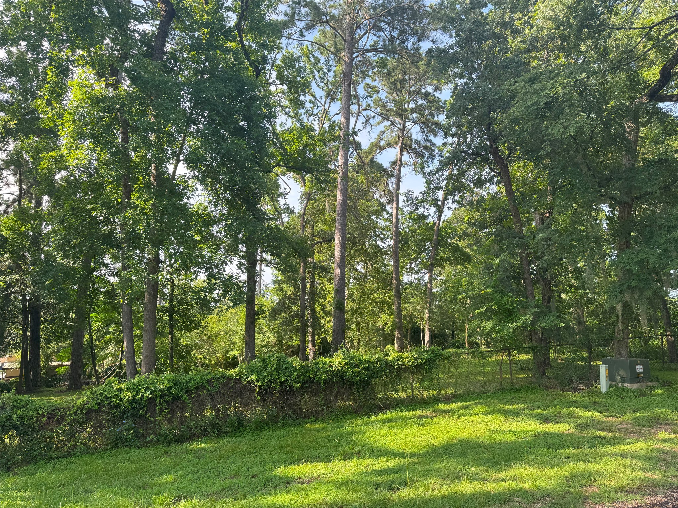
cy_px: 254
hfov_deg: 71.6
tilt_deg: +7.0
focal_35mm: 24
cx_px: 339
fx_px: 470
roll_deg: -1.7
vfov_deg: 56.8
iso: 80
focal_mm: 6.76
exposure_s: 1/639
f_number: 1.78
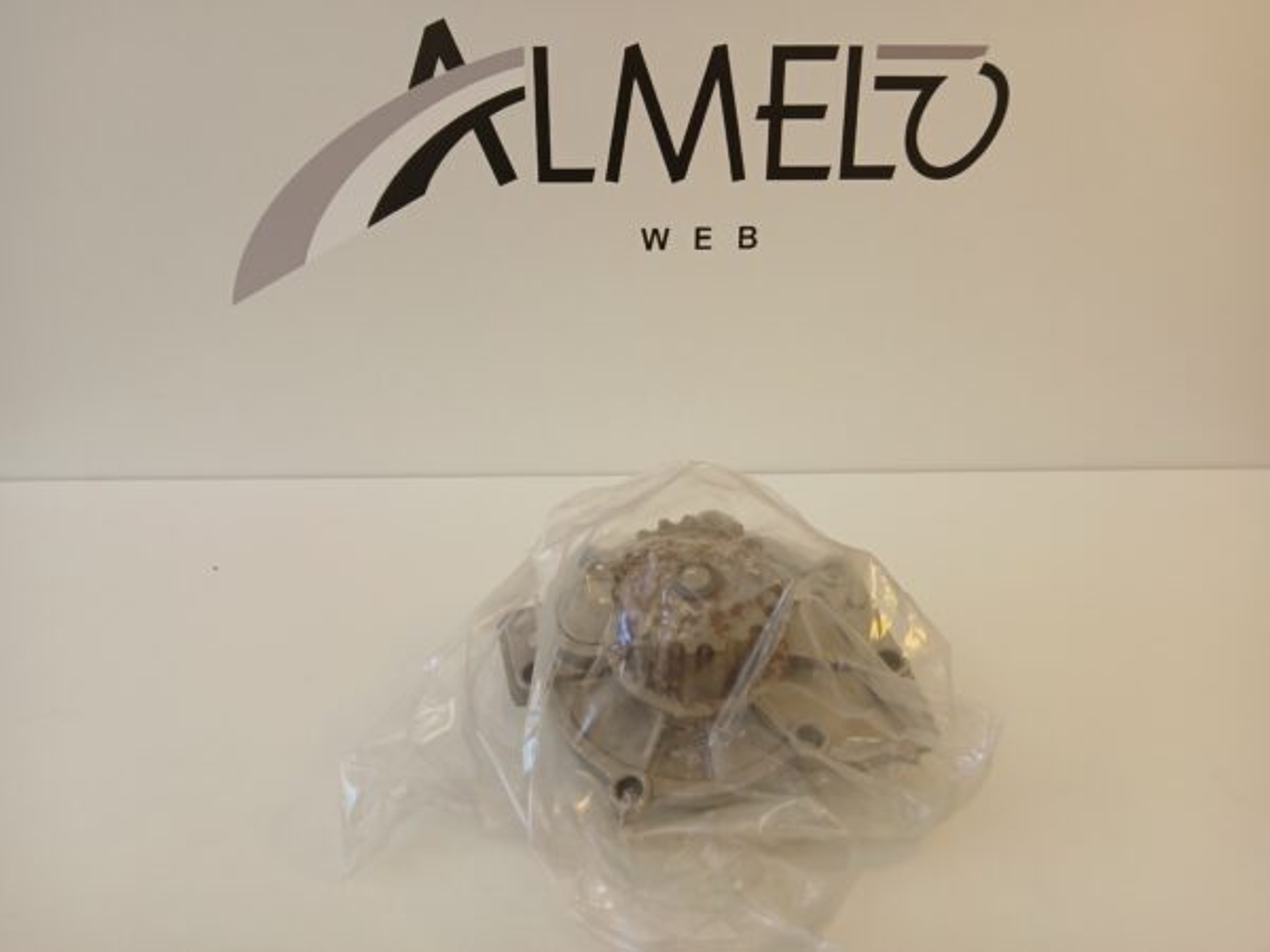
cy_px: 476
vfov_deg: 53.1
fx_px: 954
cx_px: 635
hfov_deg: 67.3
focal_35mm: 26
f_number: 1.8
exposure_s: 1/50
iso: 25
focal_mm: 3.98
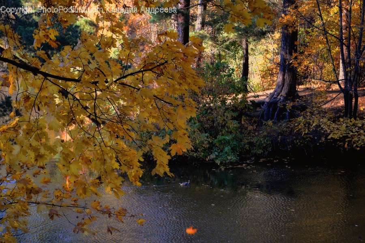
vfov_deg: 17.5
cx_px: 182
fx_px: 791
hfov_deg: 26.0
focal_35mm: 78
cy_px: 122
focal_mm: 52
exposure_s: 1/100
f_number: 5.6
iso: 400
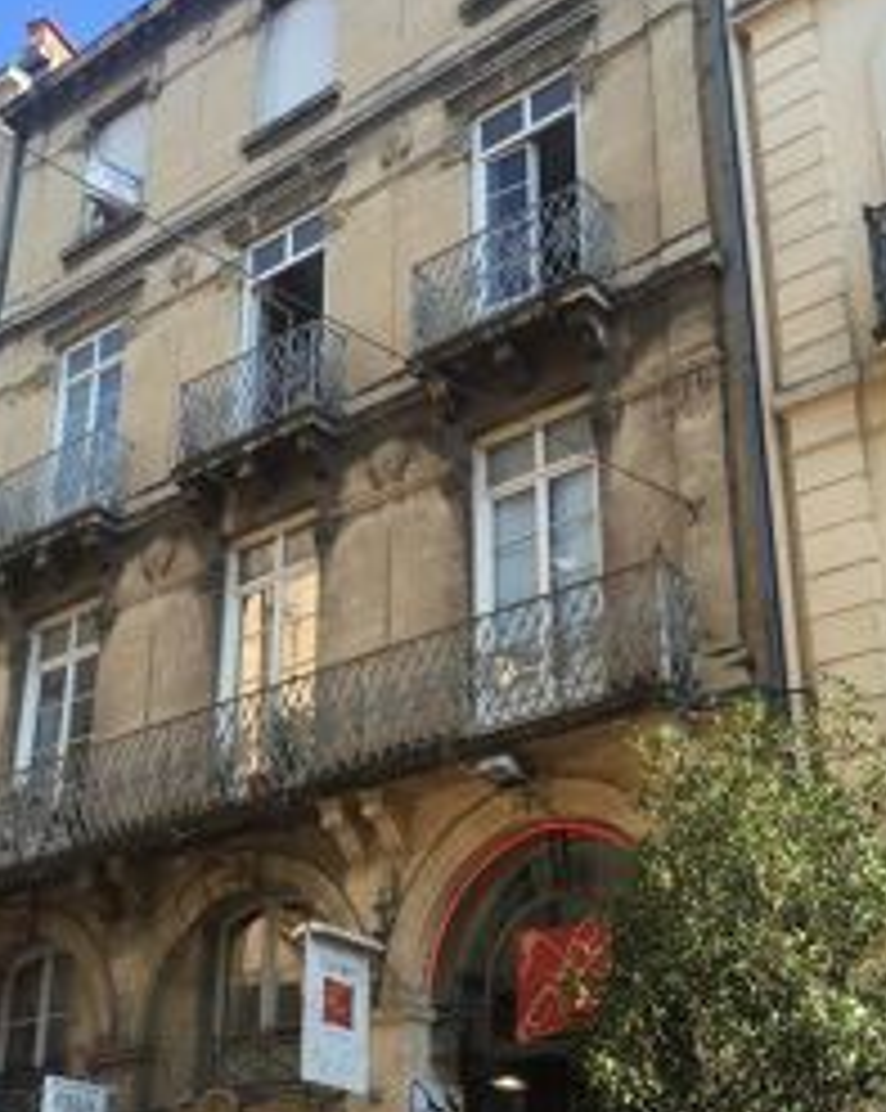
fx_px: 1609
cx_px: 351
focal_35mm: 49
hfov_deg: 30.7
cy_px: 624
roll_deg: -1.2
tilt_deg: +26.3
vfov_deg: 38.0
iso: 25
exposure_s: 1/439
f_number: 2.2
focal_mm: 4.15
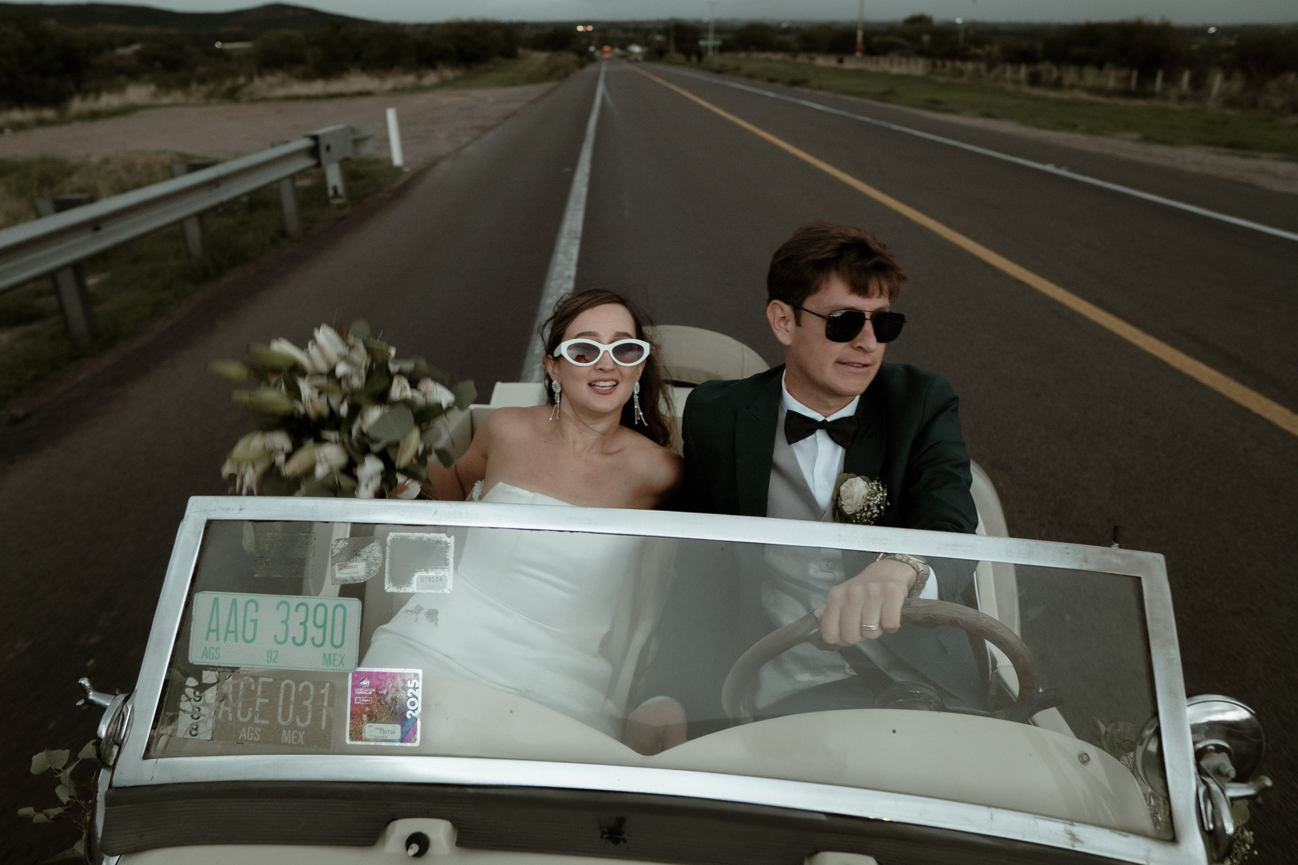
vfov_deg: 50.3
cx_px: 607
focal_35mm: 26
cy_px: 404
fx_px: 921
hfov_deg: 70.2
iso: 200
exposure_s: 1/160
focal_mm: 16
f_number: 2.2
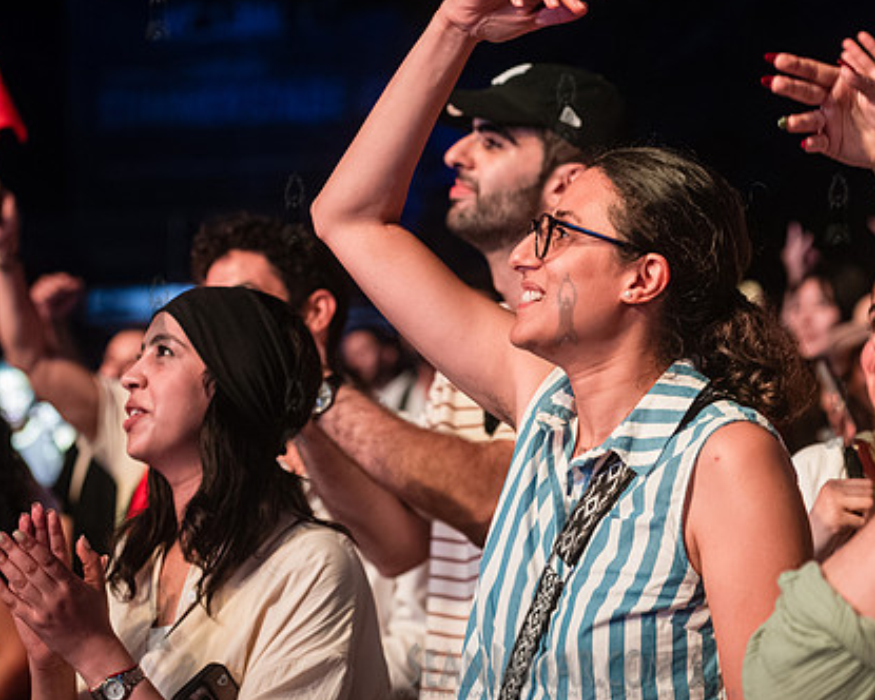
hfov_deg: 18.2
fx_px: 2719
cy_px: 309
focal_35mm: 105
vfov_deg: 14.7
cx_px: 565
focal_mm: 80
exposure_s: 1/250
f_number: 3.5
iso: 4000
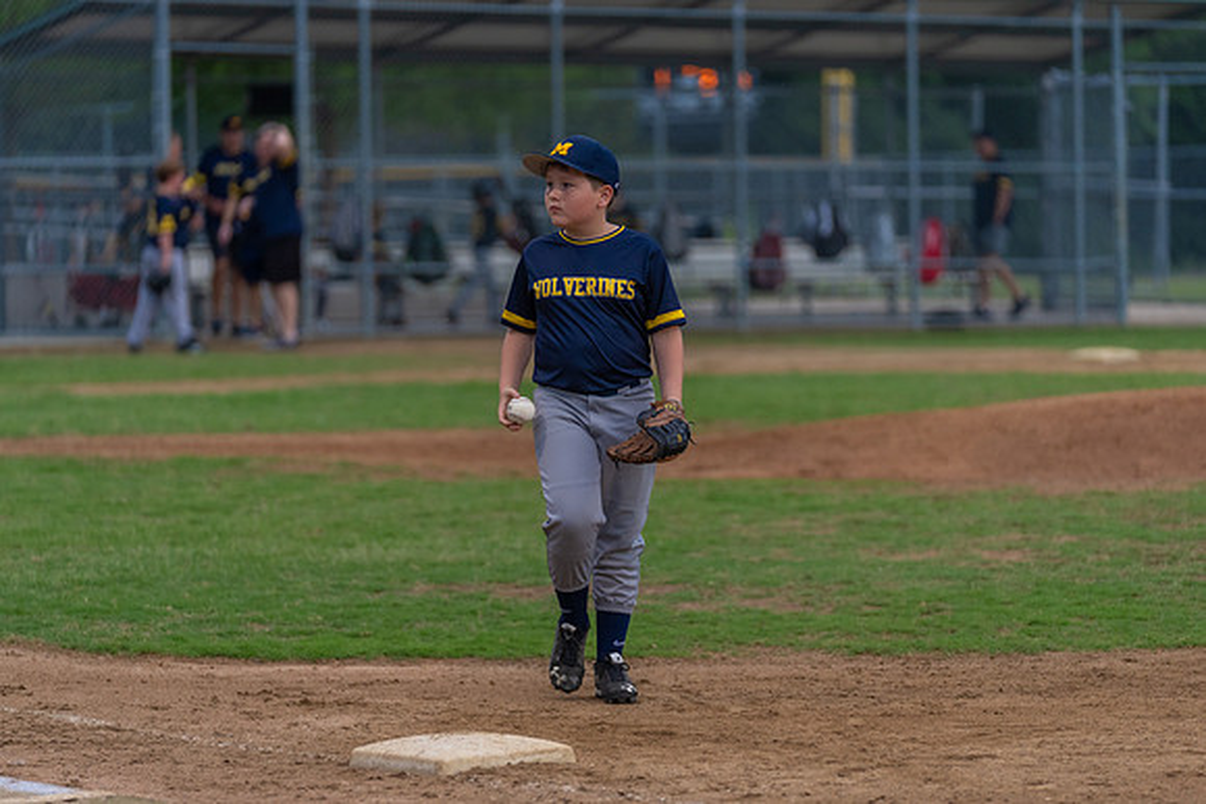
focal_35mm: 161
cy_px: 402
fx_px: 5393
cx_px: 603
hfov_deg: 12.8
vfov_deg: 8.5
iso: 1000
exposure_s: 1/1000
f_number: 2.8
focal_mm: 148
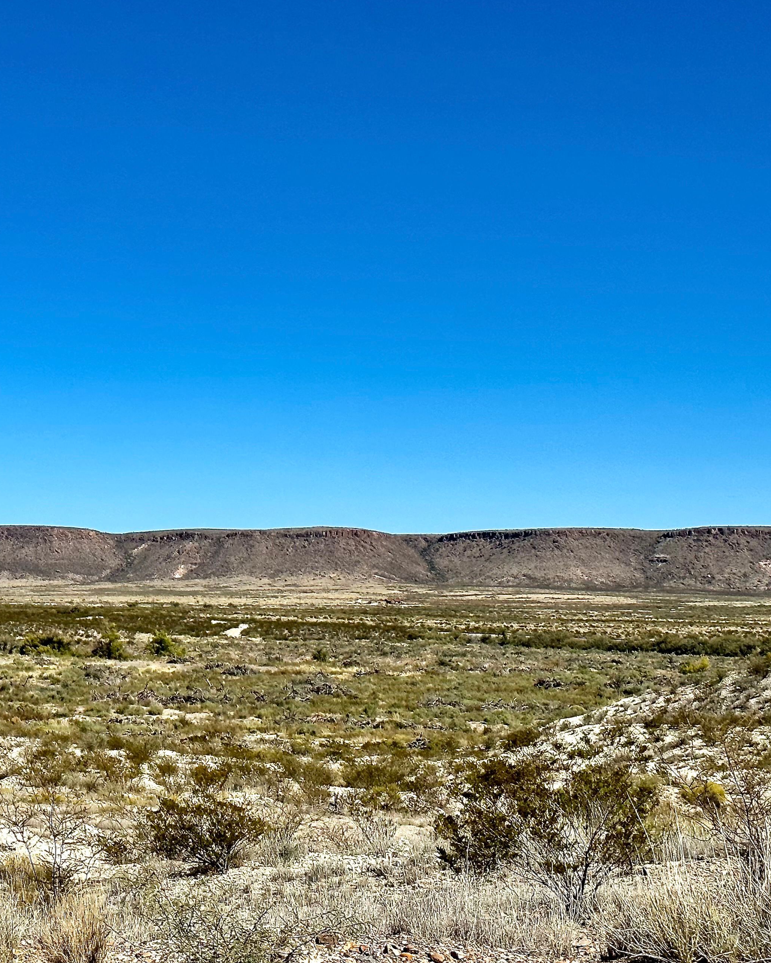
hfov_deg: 20.6
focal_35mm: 73
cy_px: 404
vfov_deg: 26.0
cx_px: 109
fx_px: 2082
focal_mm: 6.86
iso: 64
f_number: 1.78
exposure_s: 1/7634
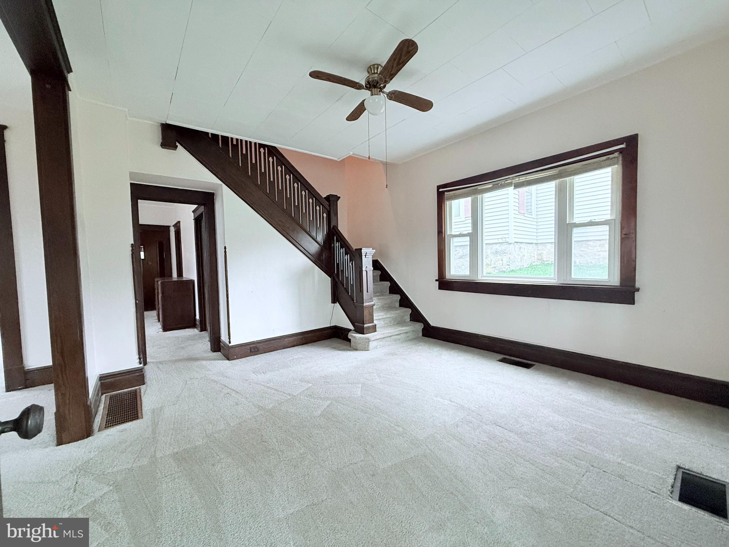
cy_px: 274
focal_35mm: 14
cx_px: 364
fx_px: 295
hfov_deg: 102.1
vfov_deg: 85.7
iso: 400
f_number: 2.2
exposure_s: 1/60
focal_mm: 2.22
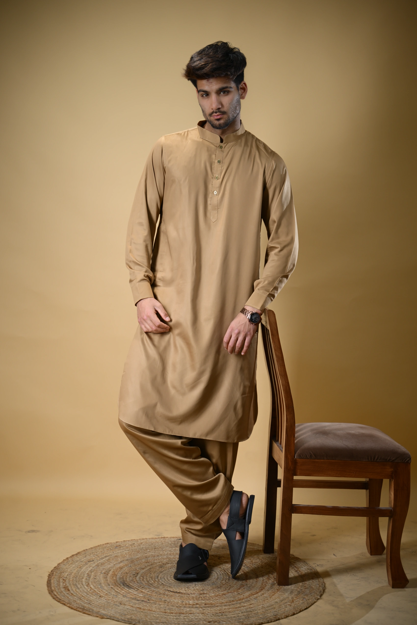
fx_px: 1060
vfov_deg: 32.9
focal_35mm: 61
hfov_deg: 22.3
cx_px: 208
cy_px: 312
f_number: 2.8
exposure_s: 1/125
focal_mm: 61
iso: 160
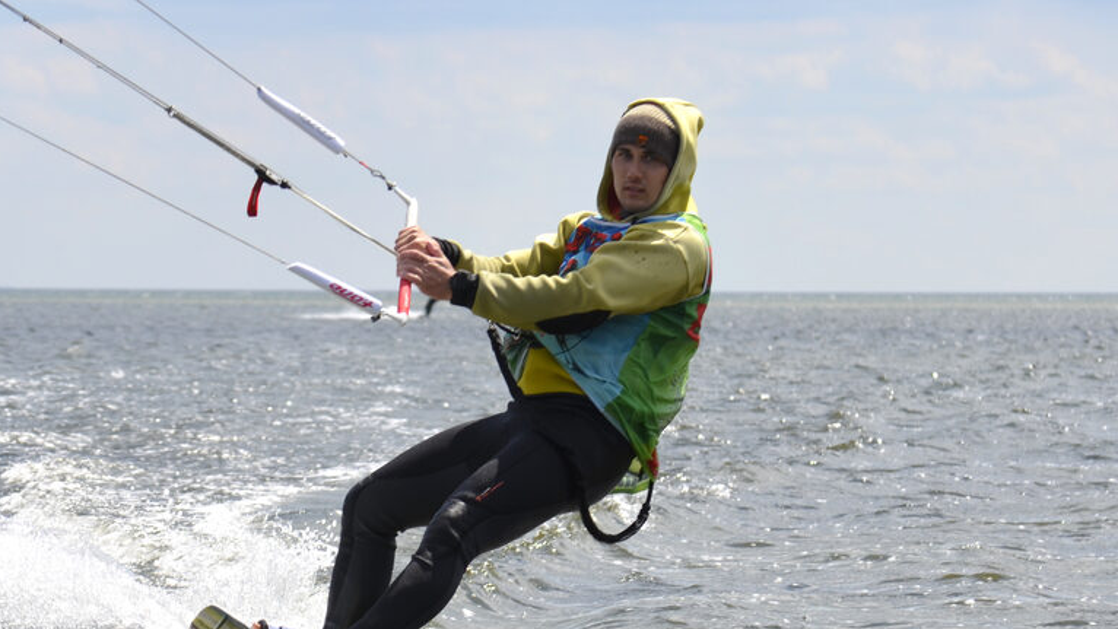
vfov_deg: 4.3
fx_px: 8449
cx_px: 464
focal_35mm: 285
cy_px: 405
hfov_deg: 7.6
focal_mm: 116
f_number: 7.1
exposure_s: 1/800
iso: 200
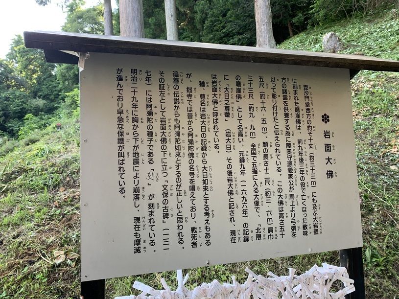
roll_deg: +1.5
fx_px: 300
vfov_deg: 53.1
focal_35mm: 26
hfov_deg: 67.3
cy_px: 150
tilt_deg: +4.6
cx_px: 200
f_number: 1.8
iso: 50
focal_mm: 4.25
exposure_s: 1/121
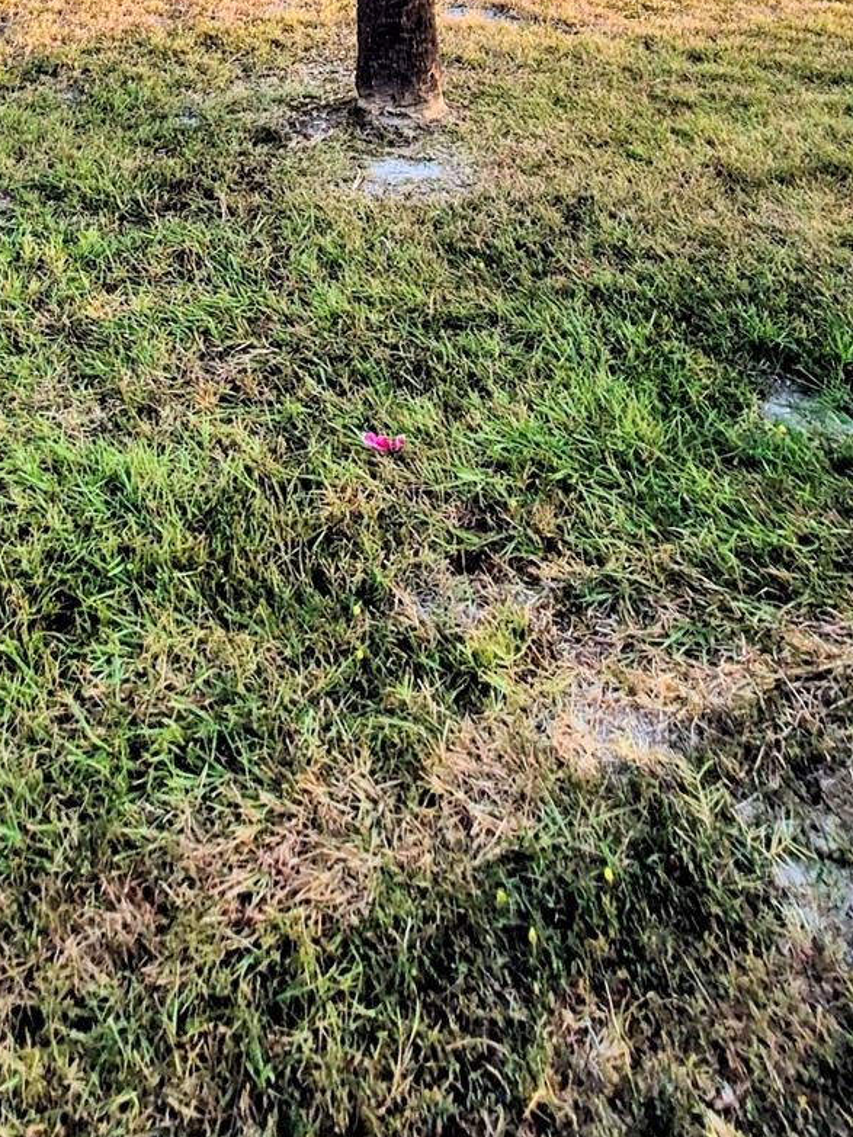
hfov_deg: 40.6
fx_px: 1117
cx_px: 214
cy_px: -322
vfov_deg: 36.5
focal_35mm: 34
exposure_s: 1/427
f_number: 2.2
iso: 50
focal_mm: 1.74
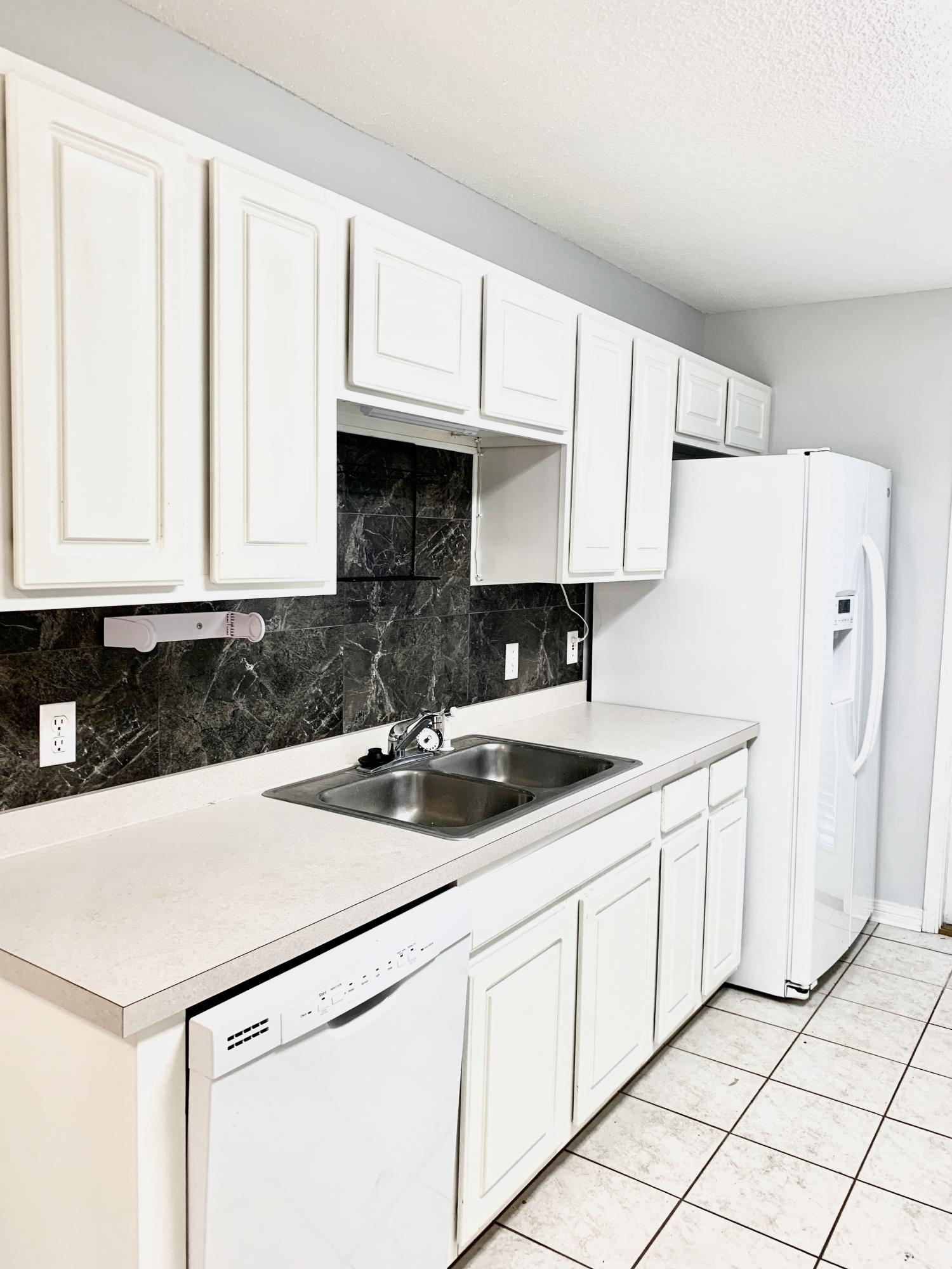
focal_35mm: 26
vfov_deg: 67.3
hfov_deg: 53.1
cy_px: 634
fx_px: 953
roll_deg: -1.7
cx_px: 476
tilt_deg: -4.6
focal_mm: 4.25
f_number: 1.8
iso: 80
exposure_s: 1/120
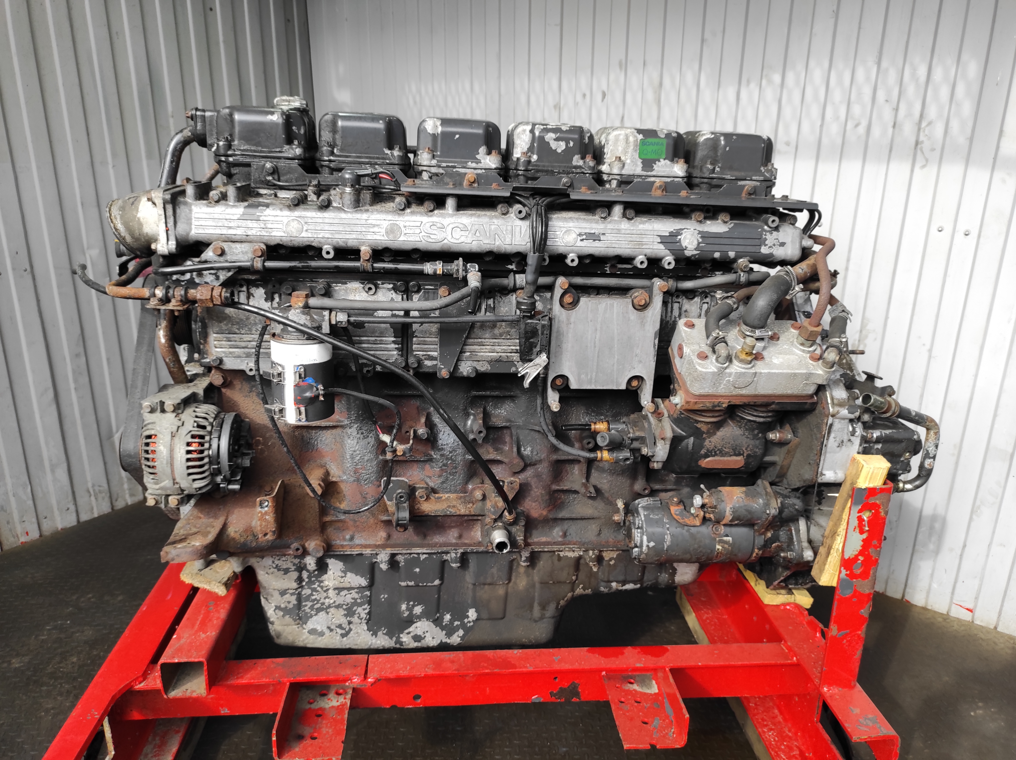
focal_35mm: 25
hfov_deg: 69.4
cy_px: 380
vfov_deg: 54.8
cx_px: 508
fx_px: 733
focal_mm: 5.43
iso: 100
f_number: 1.89
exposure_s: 1/121
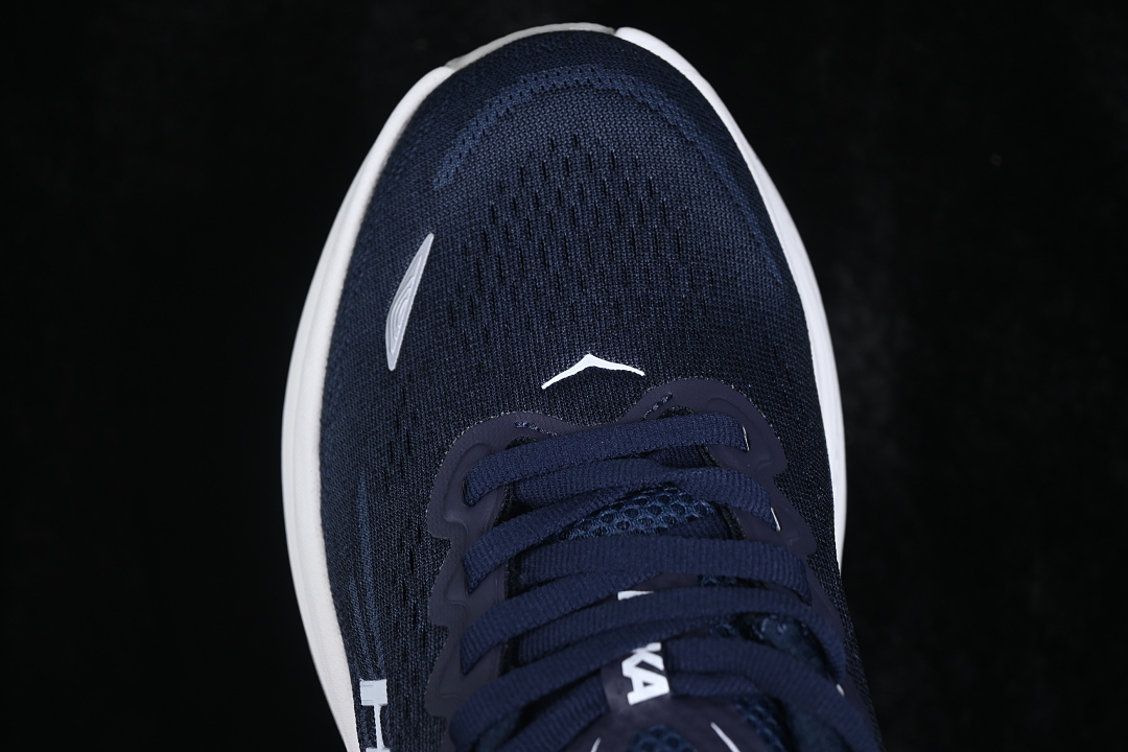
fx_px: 2350
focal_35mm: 75
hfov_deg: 27.0
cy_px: 376
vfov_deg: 18.2
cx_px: 564
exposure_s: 1/60
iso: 160
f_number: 6.3
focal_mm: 50
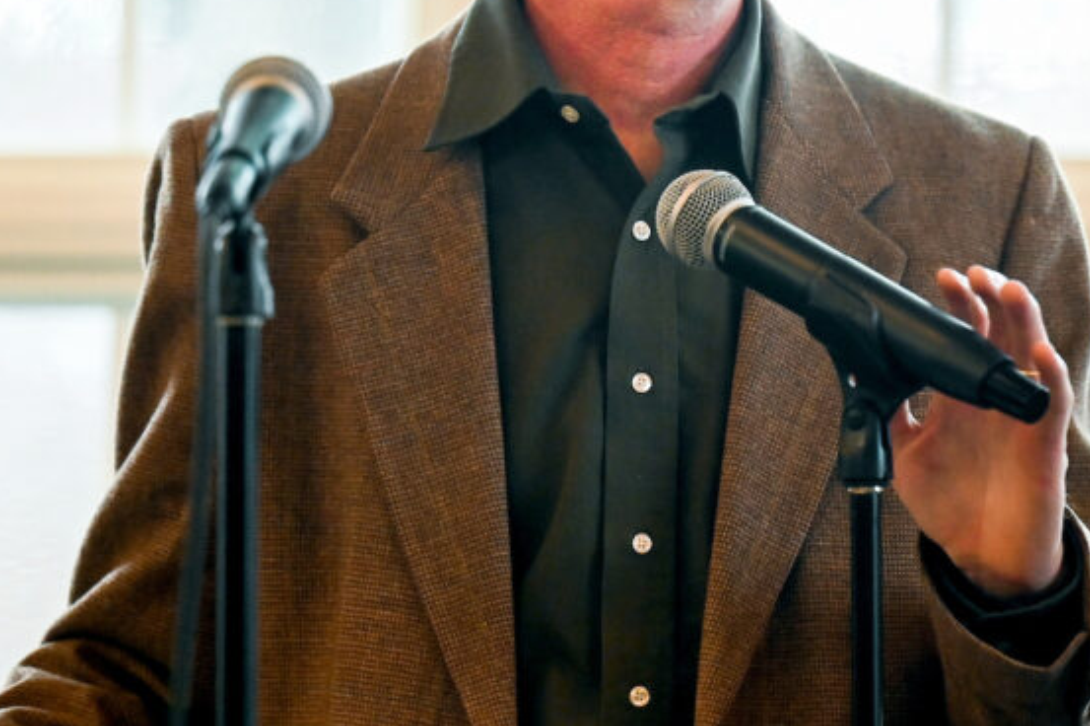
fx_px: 6869
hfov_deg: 9.1
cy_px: 211
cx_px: 719
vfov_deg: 6.0
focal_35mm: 227
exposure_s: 1/320
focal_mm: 98
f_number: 2.8
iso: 3200
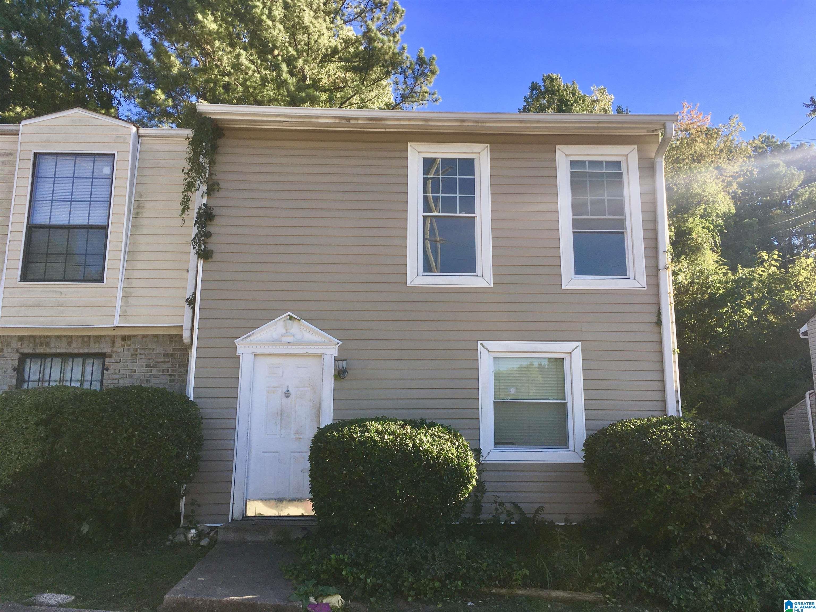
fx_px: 684
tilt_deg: +7.7
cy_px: 306
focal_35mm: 29
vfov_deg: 48.2
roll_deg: +0.2
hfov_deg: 61.7
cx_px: 408
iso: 25
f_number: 2.2
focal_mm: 4.15
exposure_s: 1/641
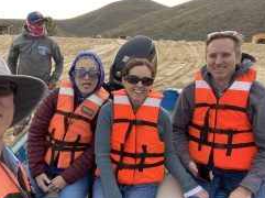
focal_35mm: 35
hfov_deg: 51.8
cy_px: 108
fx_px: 268
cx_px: 91
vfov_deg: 40.6
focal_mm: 2.71
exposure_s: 1/122
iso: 64
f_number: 2.2
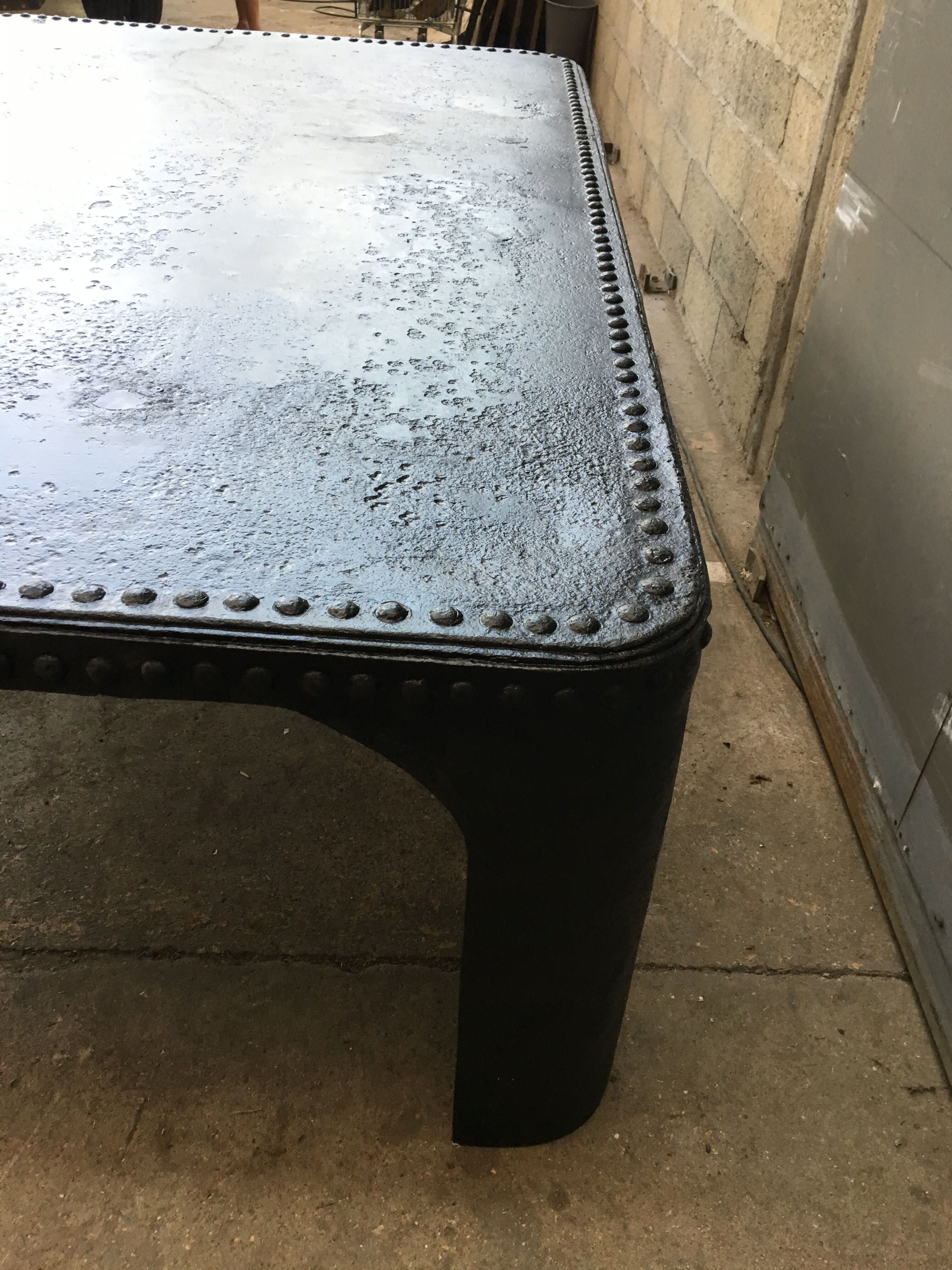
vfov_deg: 61.7
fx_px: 1063
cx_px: 476
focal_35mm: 29
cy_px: 635
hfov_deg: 48.2
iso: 50
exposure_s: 1/33
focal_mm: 4.15
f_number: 2.2
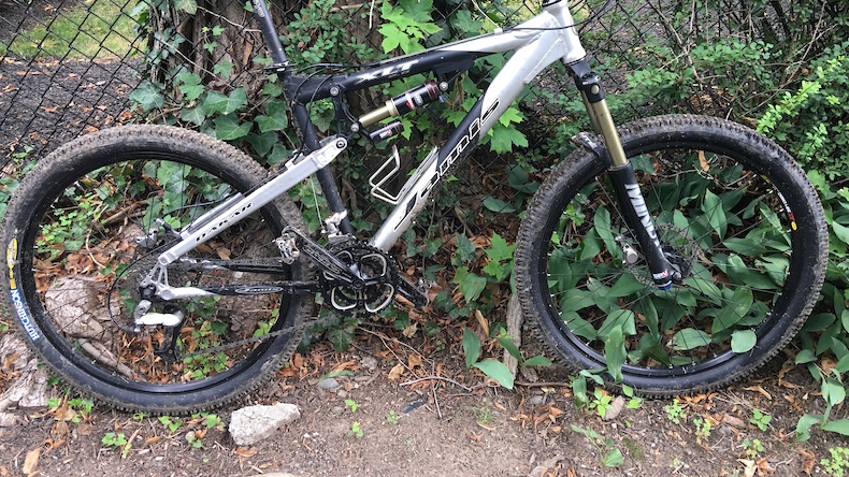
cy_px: 179
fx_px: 720
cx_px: 423
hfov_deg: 61.0
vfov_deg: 36.4
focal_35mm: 32
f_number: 2.2
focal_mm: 4.15
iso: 25
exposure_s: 1/30
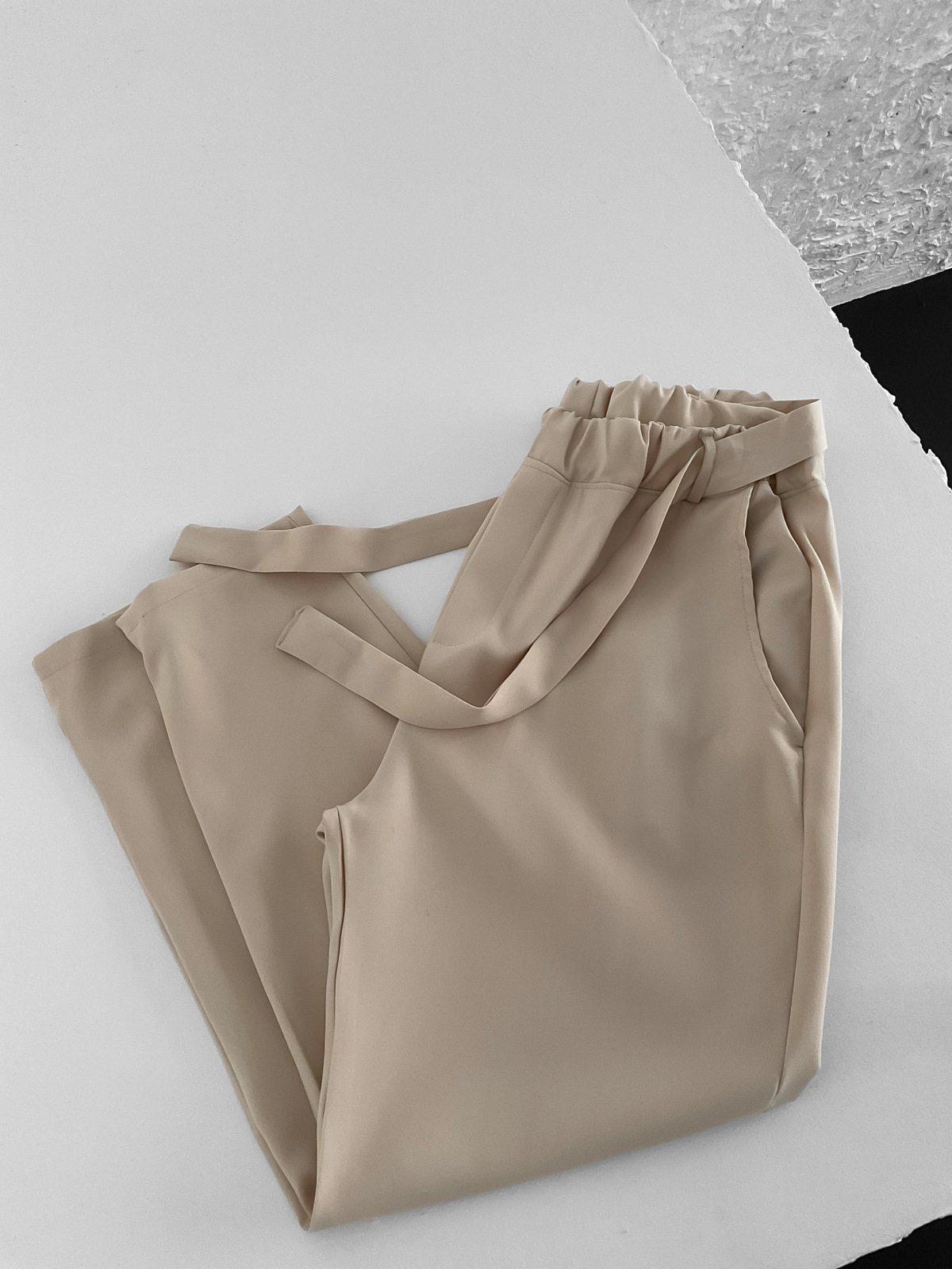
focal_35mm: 29
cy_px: 634
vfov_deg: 61.7
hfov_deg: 48.2
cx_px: 476
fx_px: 1063
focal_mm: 3
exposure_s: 1/60
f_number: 1.8
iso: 80
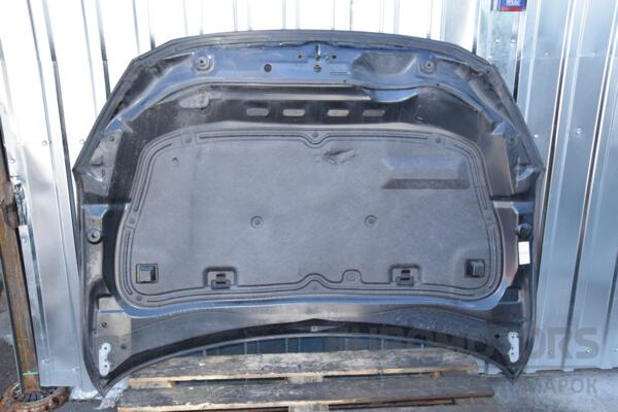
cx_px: 309
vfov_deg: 35.5
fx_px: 644
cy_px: 206
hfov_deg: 51.3
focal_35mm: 38
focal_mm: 25
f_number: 8
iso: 800
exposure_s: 1/200
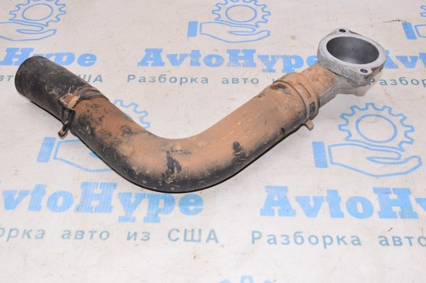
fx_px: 528
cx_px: 198
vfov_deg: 30.0
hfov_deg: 43.9
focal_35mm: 45
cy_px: 140
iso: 1600
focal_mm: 23
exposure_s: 1/125
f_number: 8
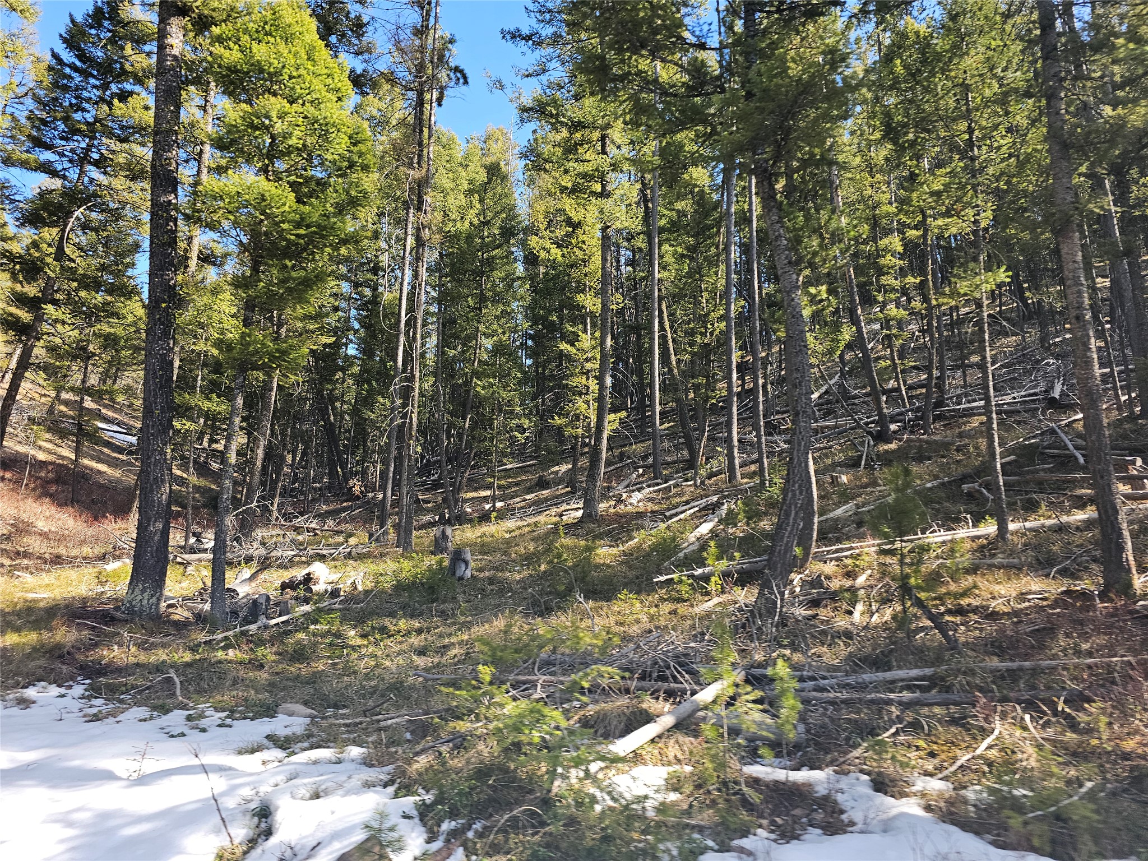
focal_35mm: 23
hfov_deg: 73.9
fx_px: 763
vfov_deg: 58.9
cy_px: 430
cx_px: 574
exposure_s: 1/180
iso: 20
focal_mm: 6.3
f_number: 1.7
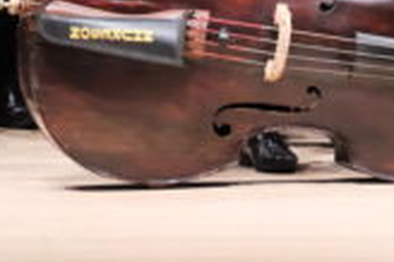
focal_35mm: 636
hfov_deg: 3.2
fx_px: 6954
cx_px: 411
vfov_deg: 2.1
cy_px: -317
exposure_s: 1/200
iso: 6400
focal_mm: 90.6
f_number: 5.6
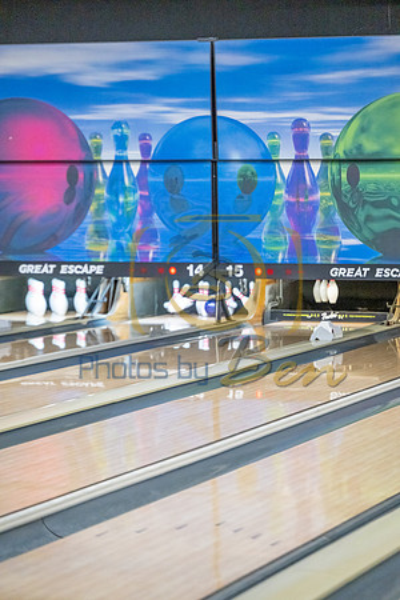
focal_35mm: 130
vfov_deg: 15.8
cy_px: 300
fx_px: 2166
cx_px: 200
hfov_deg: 10.5
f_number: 2.8
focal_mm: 130
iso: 4000
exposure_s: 1/800
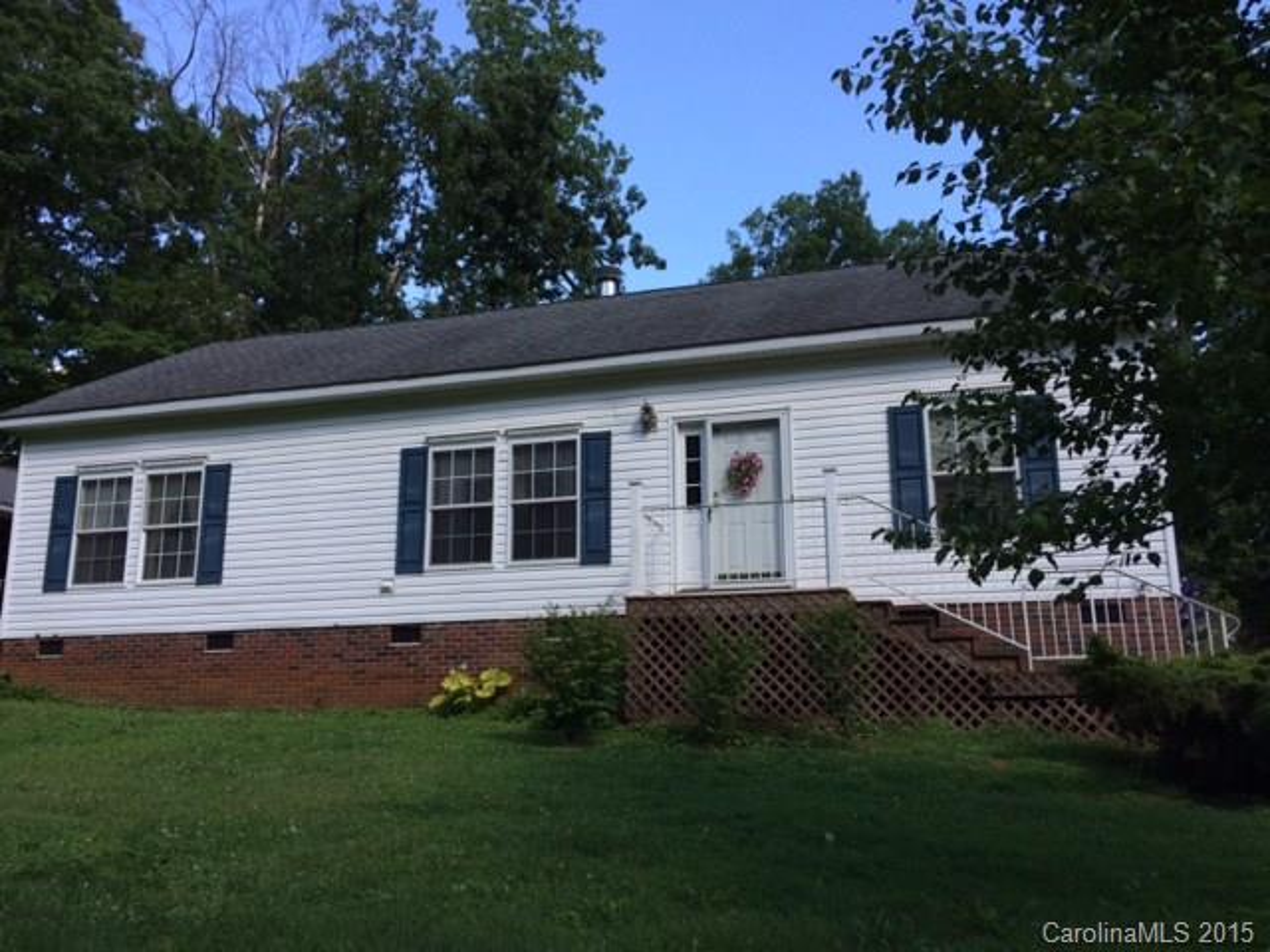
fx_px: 1064
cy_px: 476
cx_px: 635
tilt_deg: +12.4
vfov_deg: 48.2
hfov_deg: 61.7
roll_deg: -0.1
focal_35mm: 29
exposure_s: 1/684
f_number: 2.2
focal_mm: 4.15
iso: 32
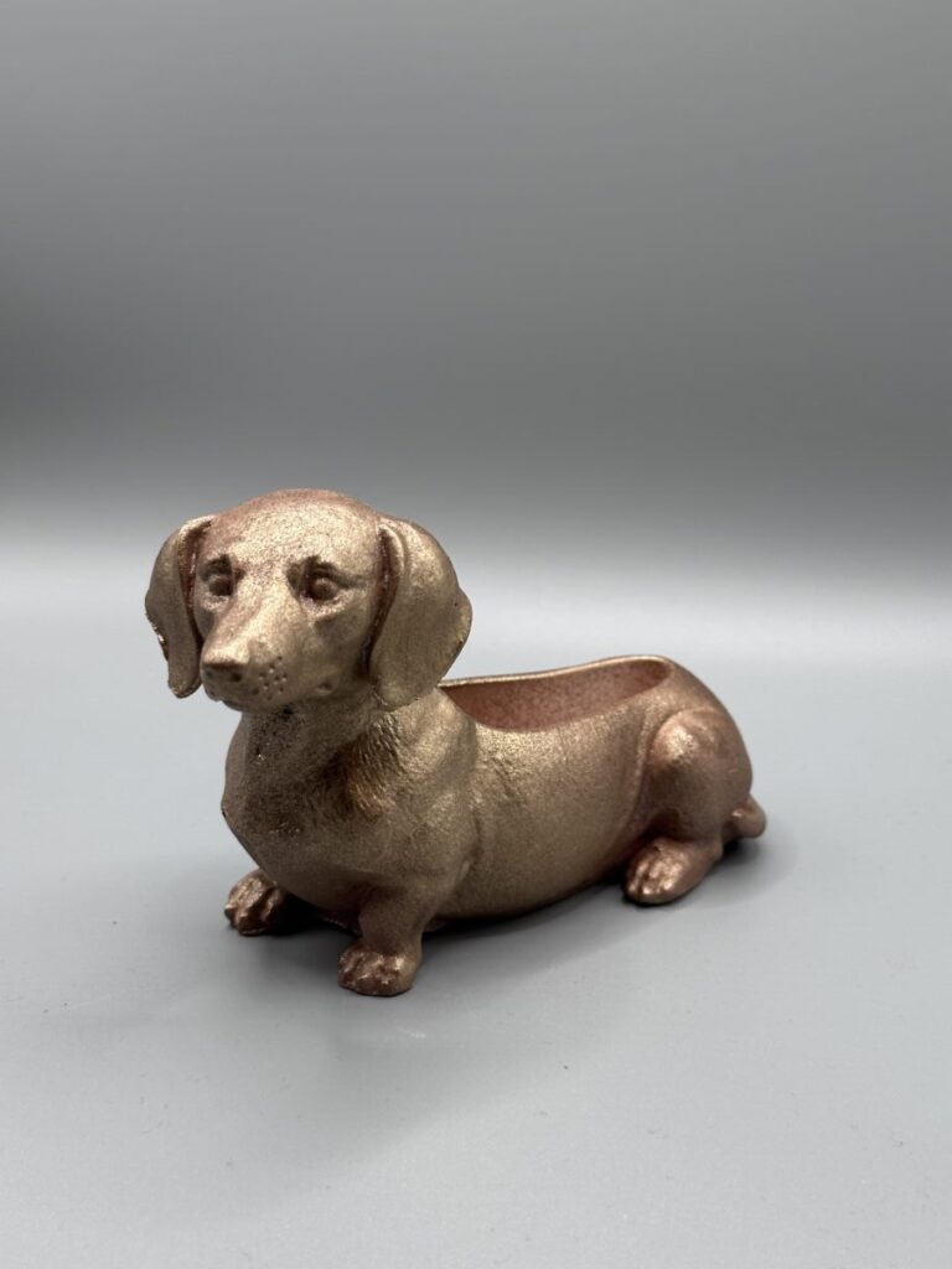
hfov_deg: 30.3
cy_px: 634
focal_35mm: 48
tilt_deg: -15.8
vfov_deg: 39.7
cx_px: 476
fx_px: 1760
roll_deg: +0.4
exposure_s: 1/147
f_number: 1.78
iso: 50
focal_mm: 6.86
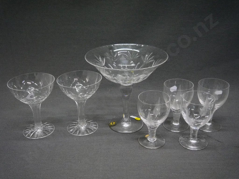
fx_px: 276
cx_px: 120
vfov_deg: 36.0
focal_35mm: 40
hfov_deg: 46.8
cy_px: 90
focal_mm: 20
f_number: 4.1
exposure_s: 1/400
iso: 3200
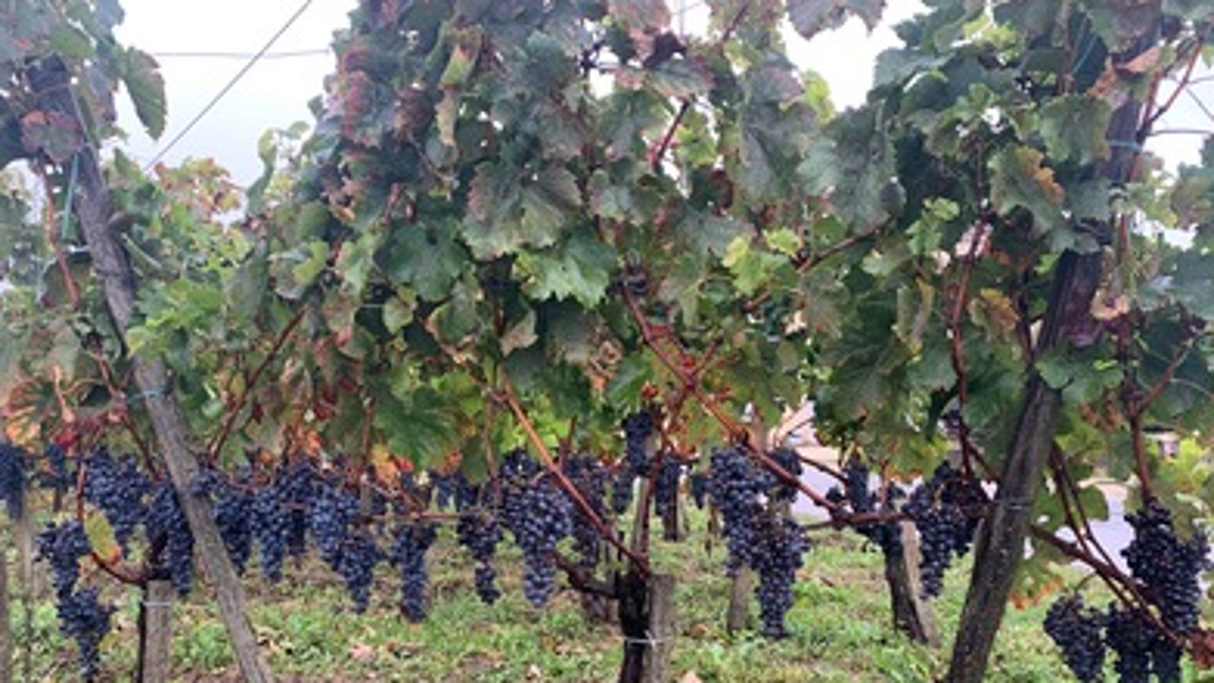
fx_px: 934
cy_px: 463
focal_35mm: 29
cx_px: 599
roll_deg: +2.7
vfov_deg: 39.6
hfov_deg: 66.1
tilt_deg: -1.4
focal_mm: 4.25
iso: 100
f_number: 1.8
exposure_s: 1/104
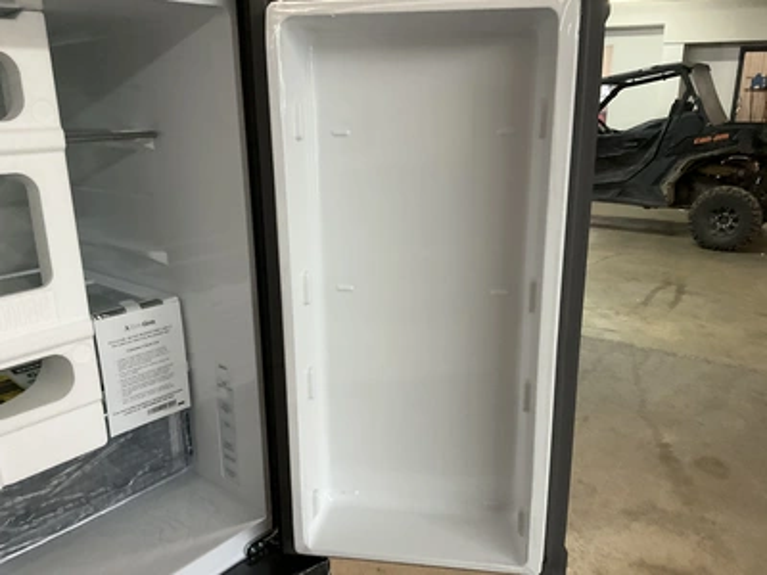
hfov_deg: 61.7
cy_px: 288
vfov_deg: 48.2
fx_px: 643
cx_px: 384
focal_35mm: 29
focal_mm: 3
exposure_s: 1/60
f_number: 1.8
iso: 200
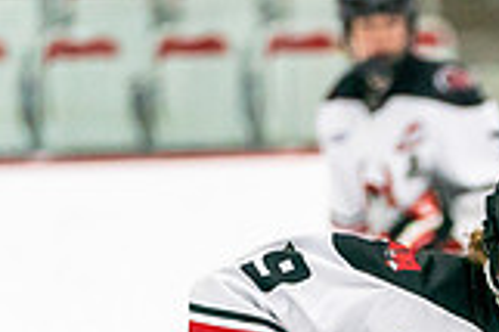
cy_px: 567
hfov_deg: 3.5
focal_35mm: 583
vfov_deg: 2.3
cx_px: 603
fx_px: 8073
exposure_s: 1/1250
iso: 3200
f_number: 2.8
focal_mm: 154
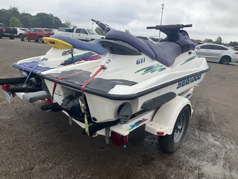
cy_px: 90
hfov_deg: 61.7
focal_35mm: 29
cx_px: 119
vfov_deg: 48.2
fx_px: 199
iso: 25
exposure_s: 1/728
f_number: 1.8
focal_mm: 3
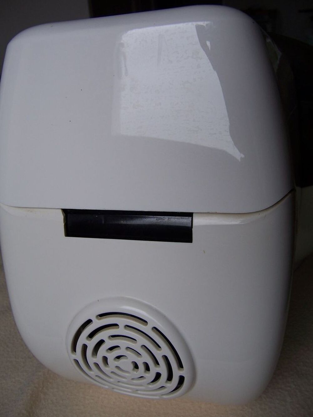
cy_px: 208
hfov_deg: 43.0
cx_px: 156
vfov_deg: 55.3
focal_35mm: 33
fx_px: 398
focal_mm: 5.5
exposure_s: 1/125
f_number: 3.4
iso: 80
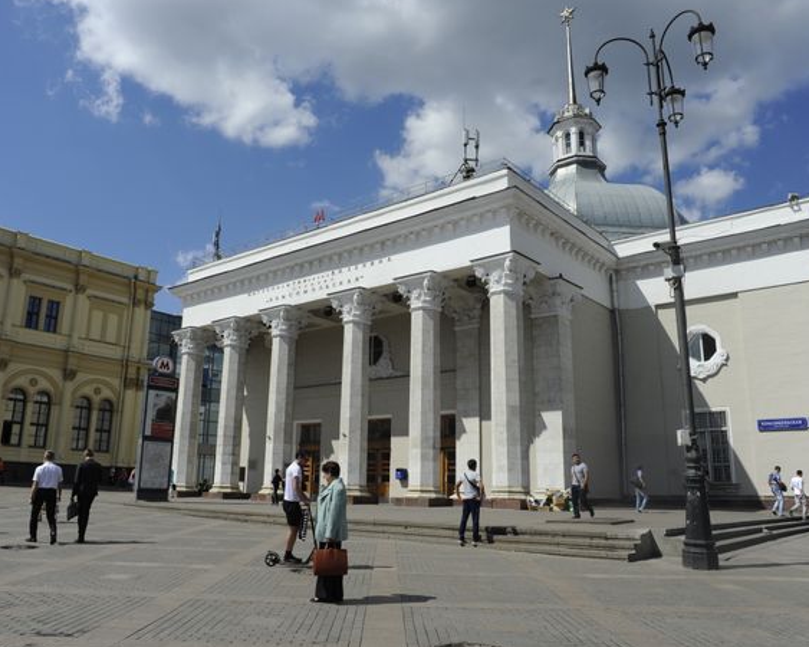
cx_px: 385
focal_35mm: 28
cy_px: 321
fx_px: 670
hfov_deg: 62.2
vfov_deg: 51.5
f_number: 9
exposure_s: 1/800
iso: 200
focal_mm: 24
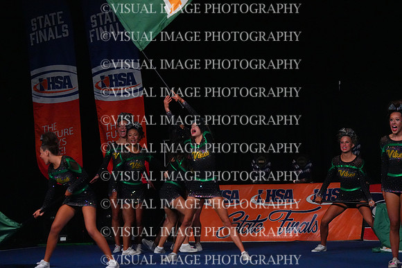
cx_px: 201
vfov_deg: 6.9
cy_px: 134
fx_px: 2234
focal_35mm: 200
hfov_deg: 10.3
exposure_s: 1/1250
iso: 16000
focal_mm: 200
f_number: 5.6
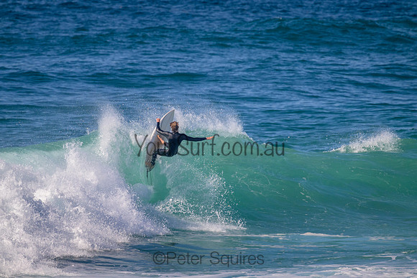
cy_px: 139
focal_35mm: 800
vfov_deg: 1.7
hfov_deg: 2.6
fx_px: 9268
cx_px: 208
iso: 1400
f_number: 11
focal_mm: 800
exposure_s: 1/2000
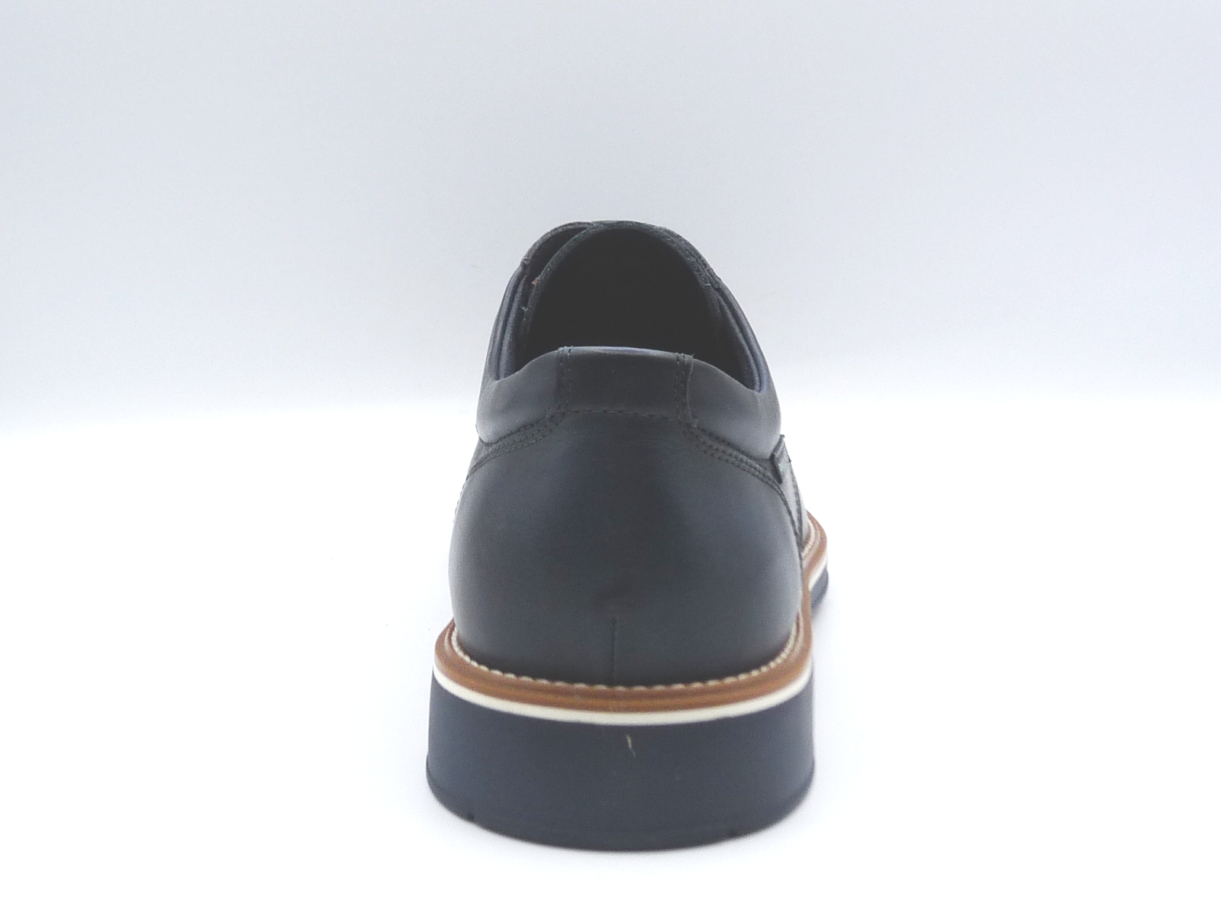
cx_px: 610
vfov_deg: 29.1
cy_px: 458
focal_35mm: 50
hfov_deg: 38.2
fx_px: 1764
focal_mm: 4.9
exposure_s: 1/200
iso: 100
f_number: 4.5
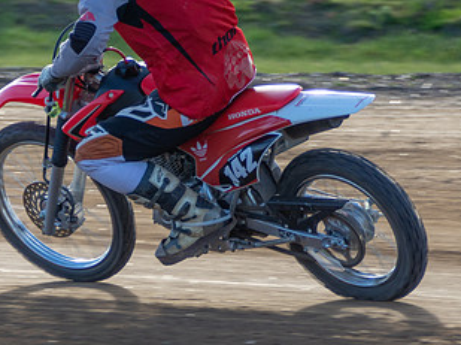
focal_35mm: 584
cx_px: 110
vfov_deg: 2.5
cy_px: 198
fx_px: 7768
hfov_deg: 3.4
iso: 200
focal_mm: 155
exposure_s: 1/400
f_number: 6.3
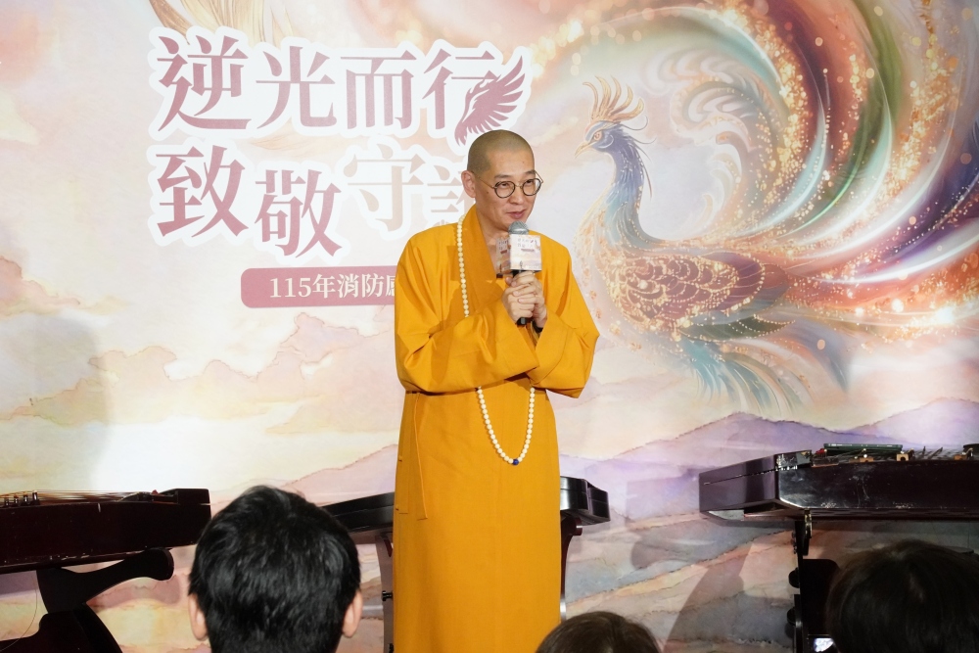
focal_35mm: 105
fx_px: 2856
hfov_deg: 19.5
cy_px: 326
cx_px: 490
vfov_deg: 13.0
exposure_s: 1/200
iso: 3200
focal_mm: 70
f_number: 10
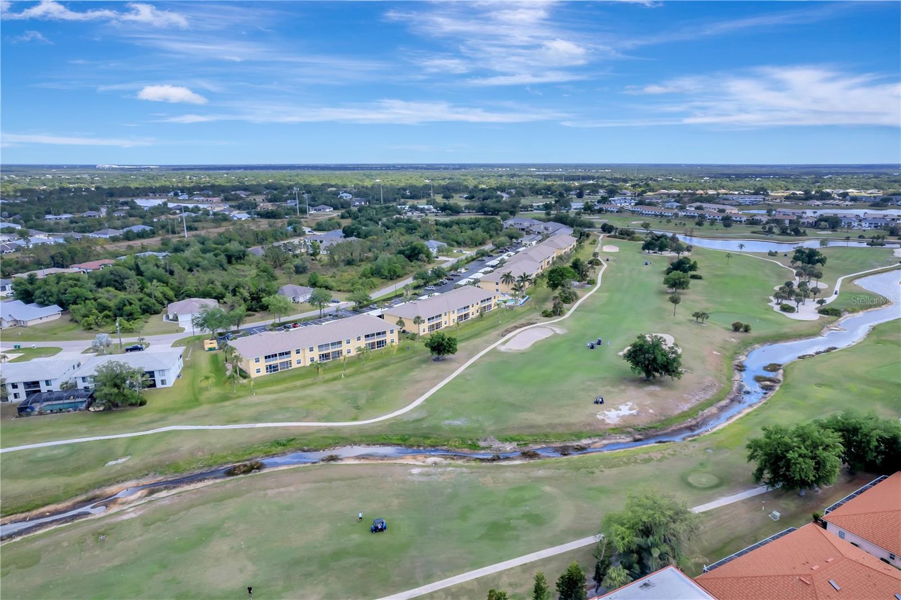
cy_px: 300
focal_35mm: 22
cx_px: 450
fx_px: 550
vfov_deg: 57.2
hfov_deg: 78.6
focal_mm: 8.38
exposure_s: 1/1000
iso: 100
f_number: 2.8
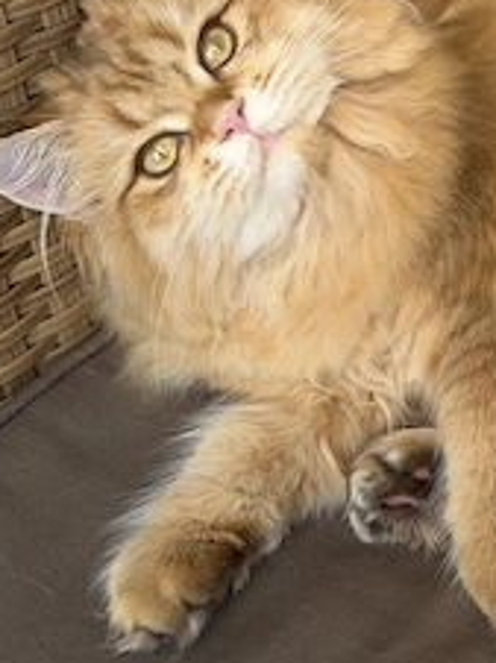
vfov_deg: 23.0
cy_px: 332
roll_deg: -2.5
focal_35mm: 85
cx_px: 428
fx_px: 1627
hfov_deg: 17.1
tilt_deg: -43.4
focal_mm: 6.76
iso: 64
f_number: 1.78
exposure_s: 1/1085
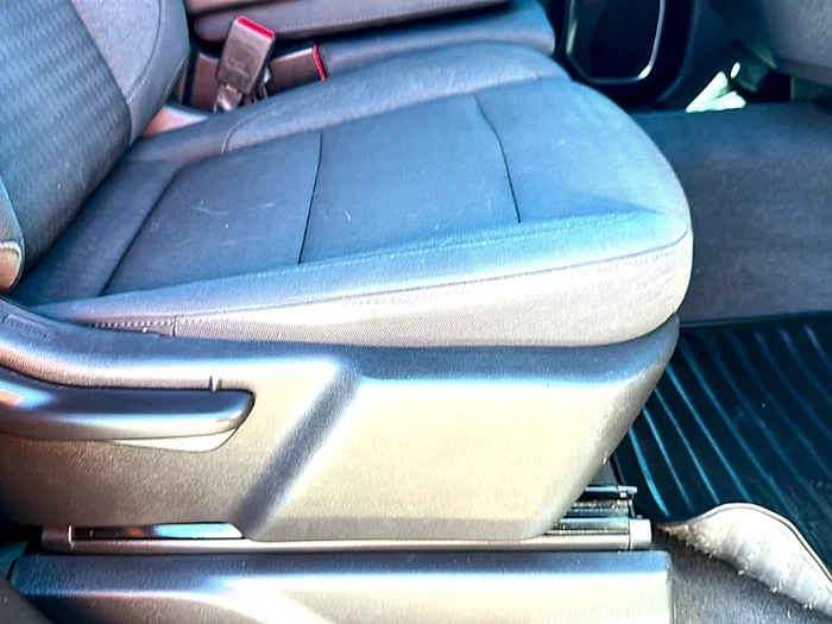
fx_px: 601
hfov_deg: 69.4
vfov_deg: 54.9
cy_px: 312
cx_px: 416
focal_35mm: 25
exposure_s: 1/80
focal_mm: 6.86
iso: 125
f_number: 1.78
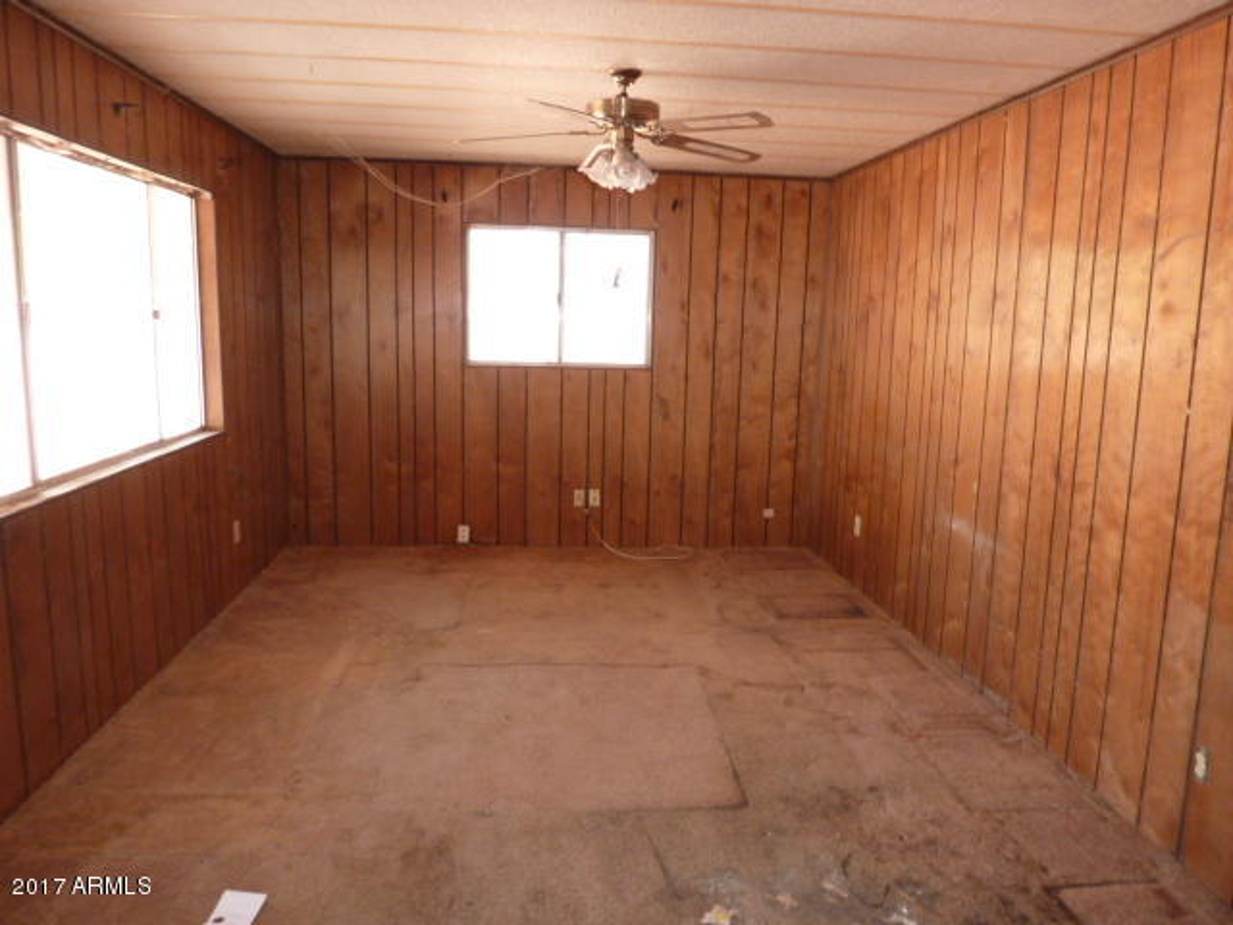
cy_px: 462
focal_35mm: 25
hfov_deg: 69.4
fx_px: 890
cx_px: 616
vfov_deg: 54.9
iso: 320
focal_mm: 4.1
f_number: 3.3
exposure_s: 1/30
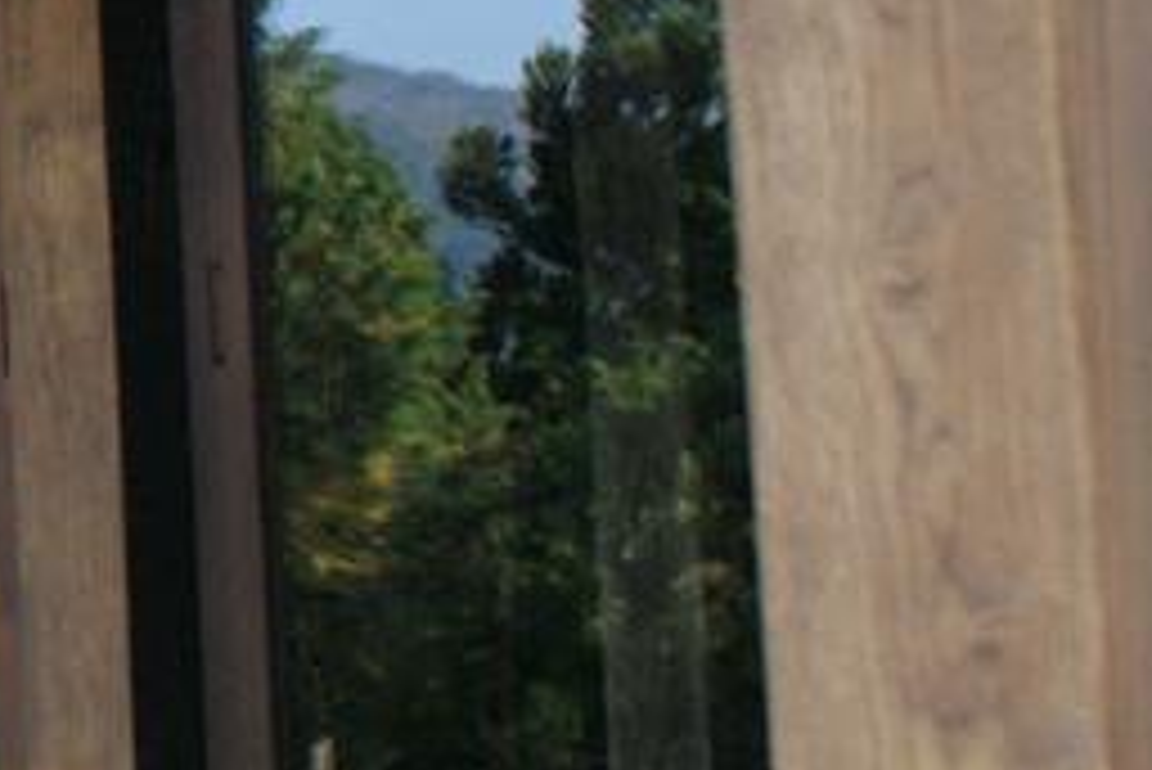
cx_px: -1048
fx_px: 4226
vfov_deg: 10.3
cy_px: 11
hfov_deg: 13.6
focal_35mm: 132
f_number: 5.6
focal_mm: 22
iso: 800
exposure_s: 1/640
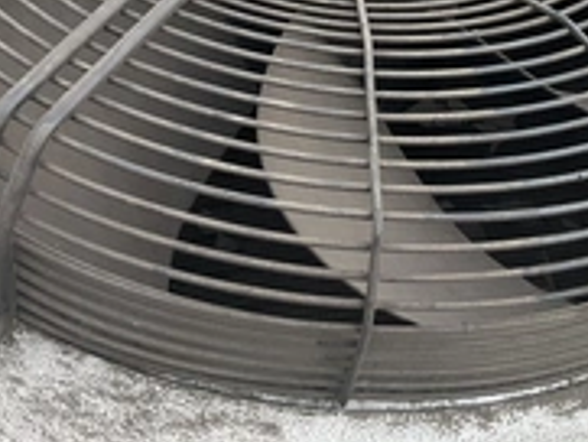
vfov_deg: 21.9
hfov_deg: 30.2
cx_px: 302
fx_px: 1088
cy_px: -29
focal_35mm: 64
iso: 25
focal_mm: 3
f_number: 1.8
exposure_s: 1/302
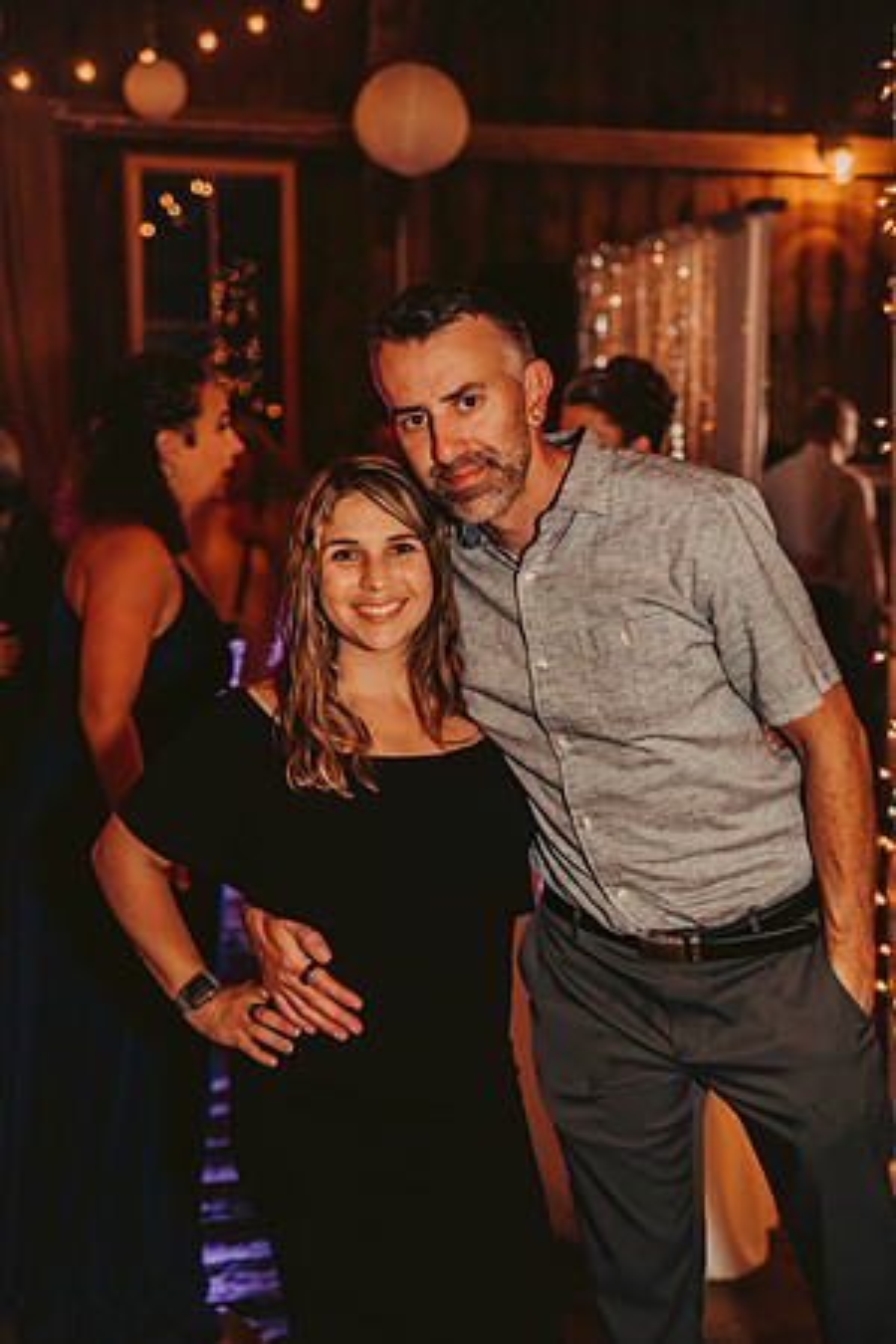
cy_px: 672
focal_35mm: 48
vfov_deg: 41.1
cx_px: 448
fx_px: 1792
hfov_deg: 28.1
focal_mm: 48
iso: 1250
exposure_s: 1/125
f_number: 2.8
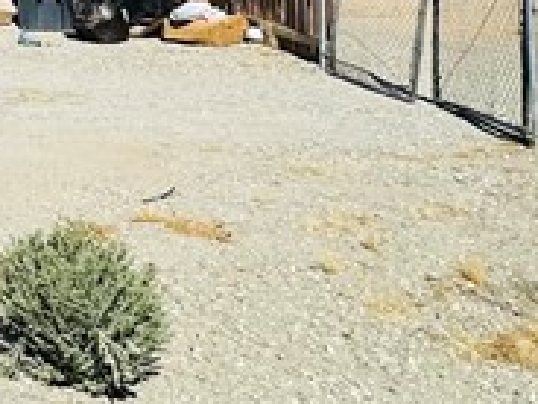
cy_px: -184
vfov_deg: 17.2
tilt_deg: +4.1
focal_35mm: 78
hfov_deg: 20.4
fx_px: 1212
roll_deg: -0.5
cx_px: -325
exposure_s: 1/4292
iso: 50
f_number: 2.2
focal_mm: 2.22
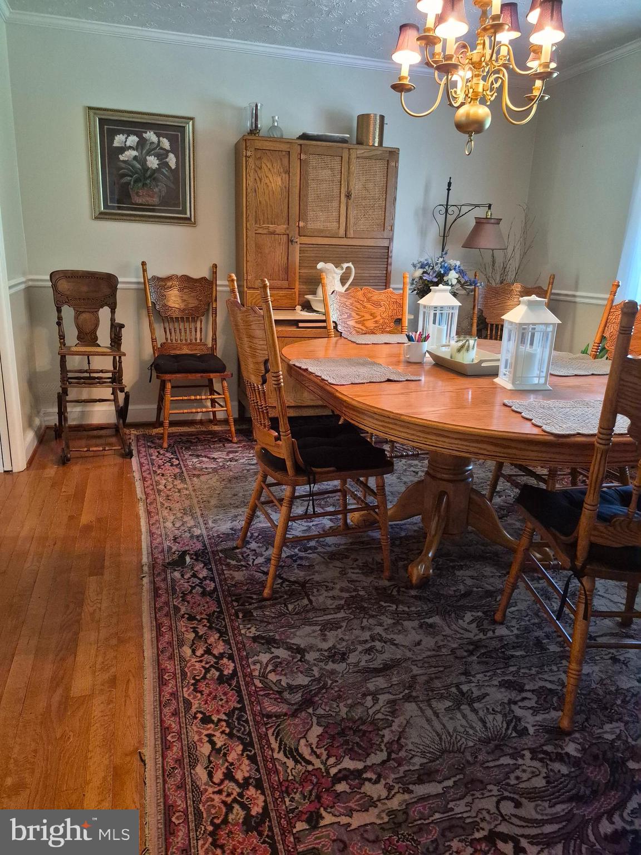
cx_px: 320
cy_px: 428
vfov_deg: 73.9
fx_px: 568
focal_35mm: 23
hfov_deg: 58.9
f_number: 1.8
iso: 1250
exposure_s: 1/120
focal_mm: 5.4
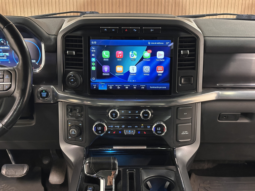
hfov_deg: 39.7
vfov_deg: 30.3
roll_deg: -0.7
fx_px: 354
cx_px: 128
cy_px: 96
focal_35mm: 48
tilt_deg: -18.1
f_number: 1.78
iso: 500
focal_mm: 6.86
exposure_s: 1/25
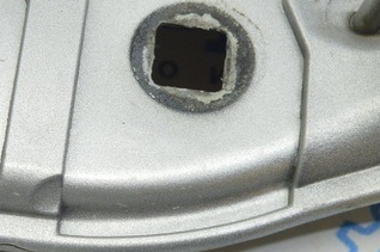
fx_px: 1223
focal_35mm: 116
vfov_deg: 11.8
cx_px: 11
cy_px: 167
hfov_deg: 17.3
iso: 400
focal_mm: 24
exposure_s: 1/60
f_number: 4
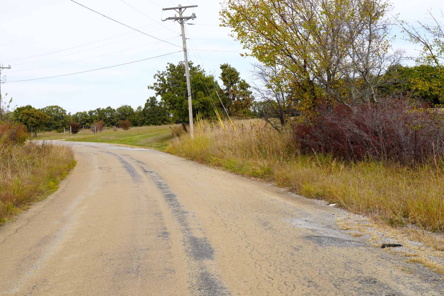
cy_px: 140
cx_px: 217
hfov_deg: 30.3
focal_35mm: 67
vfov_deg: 20.5
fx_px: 821
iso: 100
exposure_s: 1/160
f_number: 8
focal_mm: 41
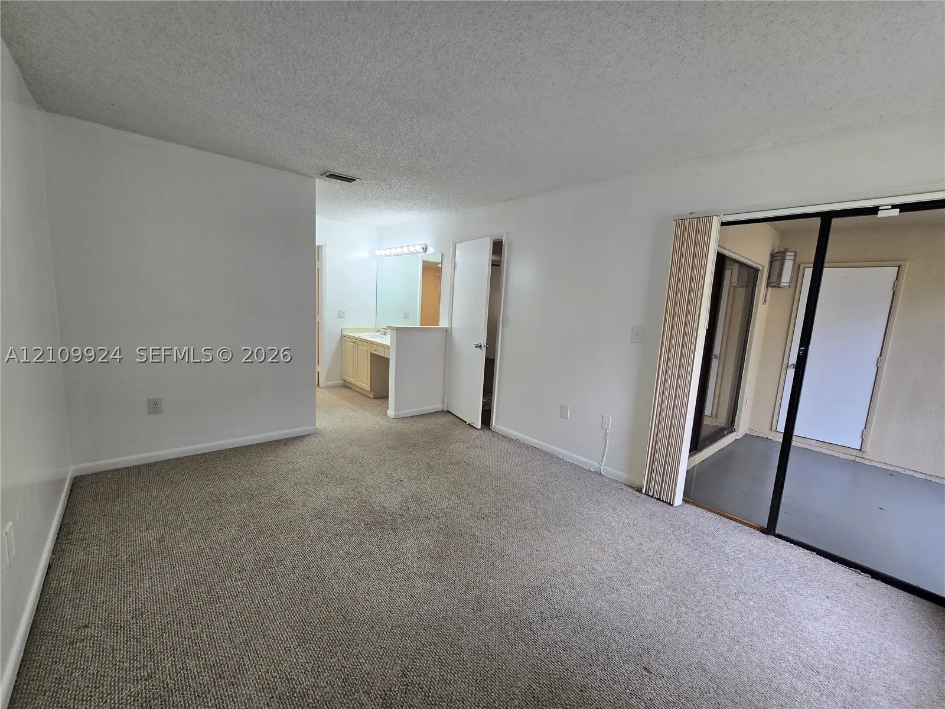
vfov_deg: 89.9
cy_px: 354
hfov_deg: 106.2
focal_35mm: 13
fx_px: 355
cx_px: 472
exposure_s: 1/60
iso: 80
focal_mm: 2.2
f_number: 2.2
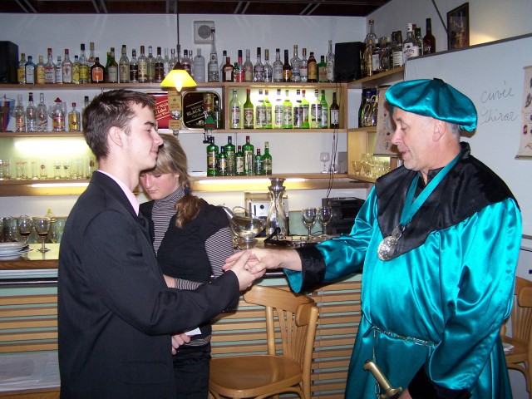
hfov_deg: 49.0
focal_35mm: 38
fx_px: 584
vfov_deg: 37.7
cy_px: 200
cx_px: 266
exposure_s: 1/60
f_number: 2.8
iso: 140
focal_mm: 6.3
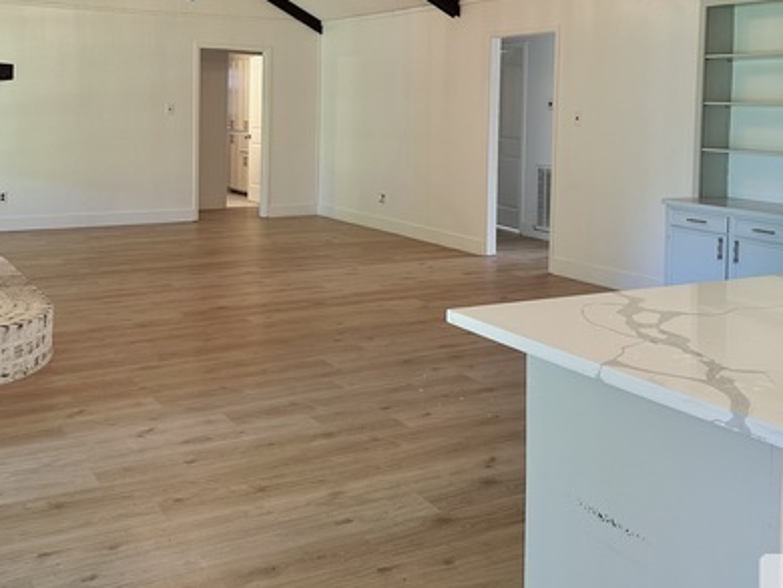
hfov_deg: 45.7
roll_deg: -1.4
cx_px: 415
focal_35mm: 41
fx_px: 928
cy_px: 132
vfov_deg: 34.3
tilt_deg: -0.7
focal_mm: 6.86
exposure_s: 1/120
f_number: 1.78
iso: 200
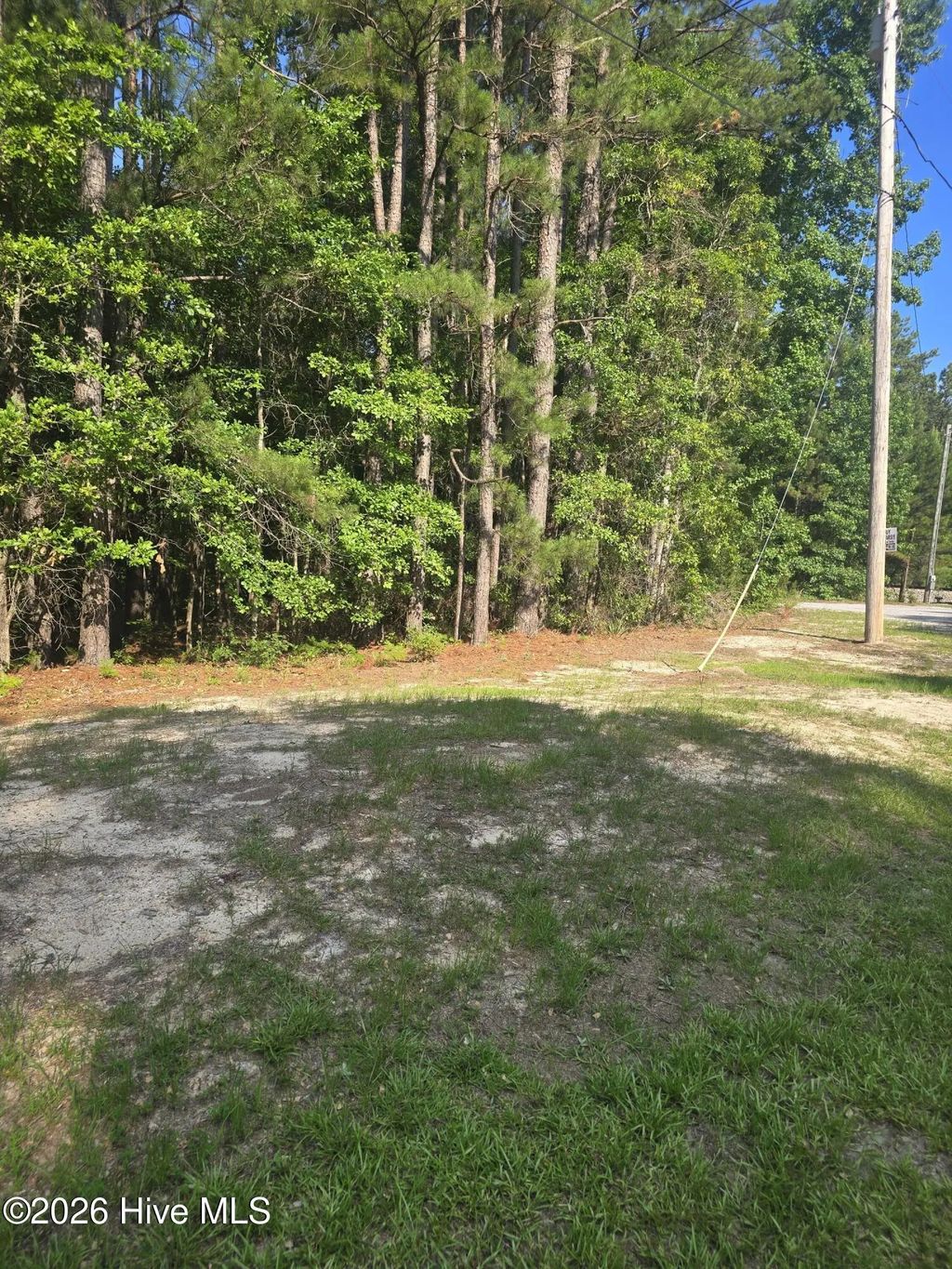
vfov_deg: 73.9
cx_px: 476
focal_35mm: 23
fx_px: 843
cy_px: 634
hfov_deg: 58.9
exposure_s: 1/313
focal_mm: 6.3
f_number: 1.7
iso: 12
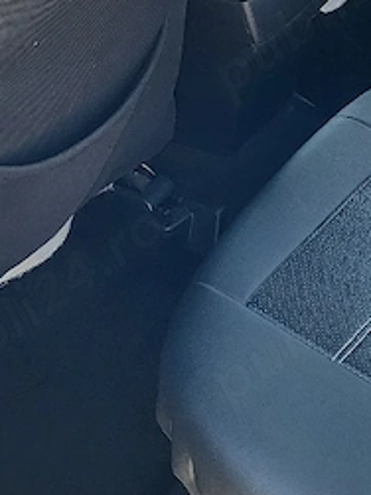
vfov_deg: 22.9
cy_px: 45
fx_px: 1187
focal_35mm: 83
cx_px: 420
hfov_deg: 17.1
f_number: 1.8
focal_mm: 5.4
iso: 40
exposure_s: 1/109
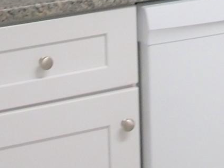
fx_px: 1099
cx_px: 169
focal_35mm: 170
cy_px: -119
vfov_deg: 8.4
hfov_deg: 11.6
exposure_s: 1/30
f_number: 3.1
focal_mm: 6.3
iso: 145
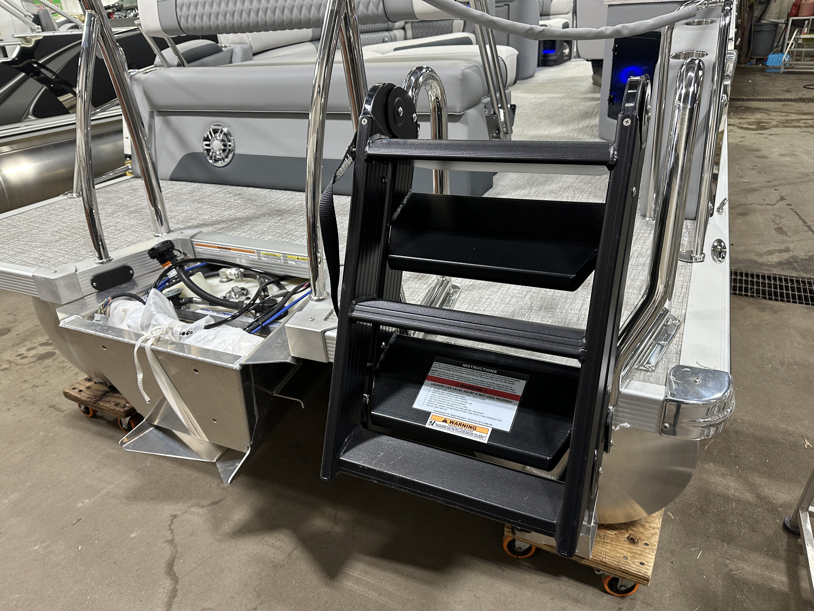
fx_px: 564
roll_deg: +3.2
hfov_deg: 71.6
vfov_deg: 56.8
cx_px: 407
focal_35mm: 24
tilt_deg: -26.4
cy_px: 306
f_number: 1.78
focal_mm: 6.86
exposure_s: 1/60
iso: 160
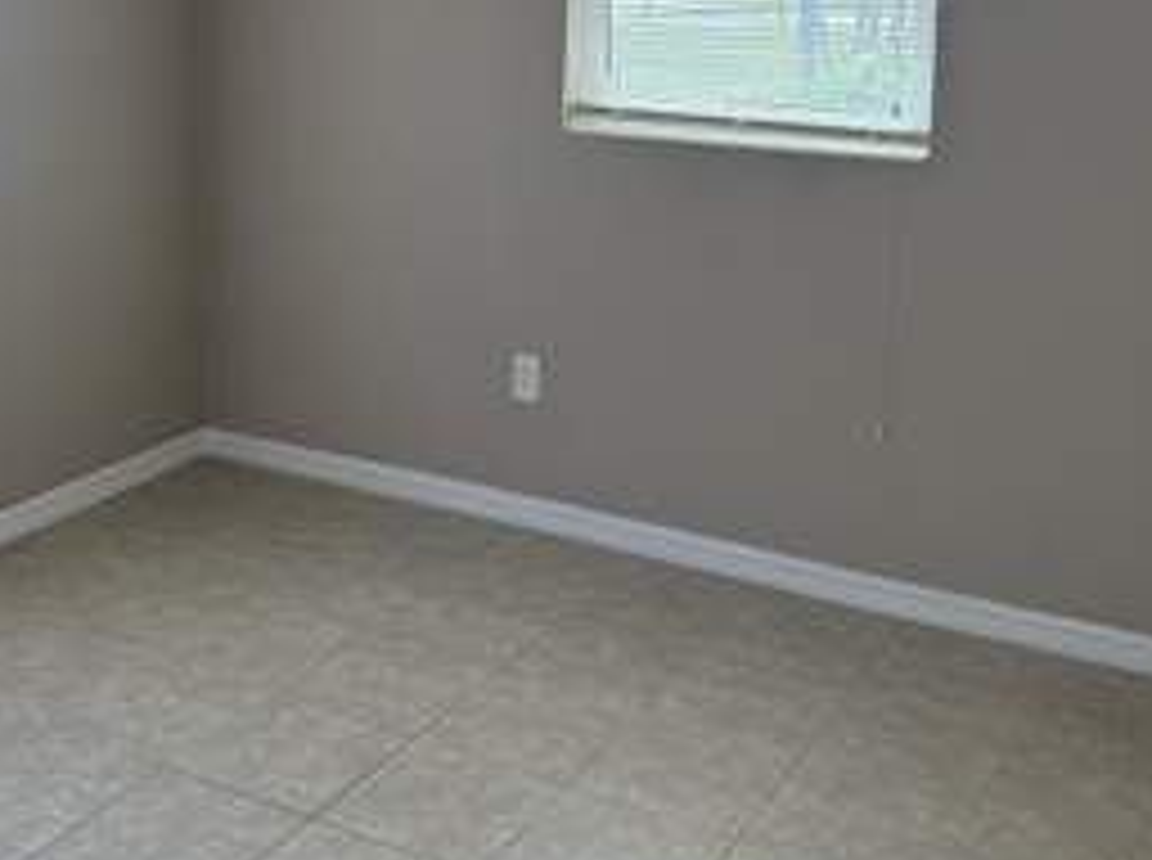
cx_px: 486
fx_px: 1495
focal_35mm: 45
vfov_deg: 31.1
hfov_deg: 42.0
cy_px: 142
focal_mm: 6.76
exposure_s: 1/240
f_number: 1.78
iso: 125
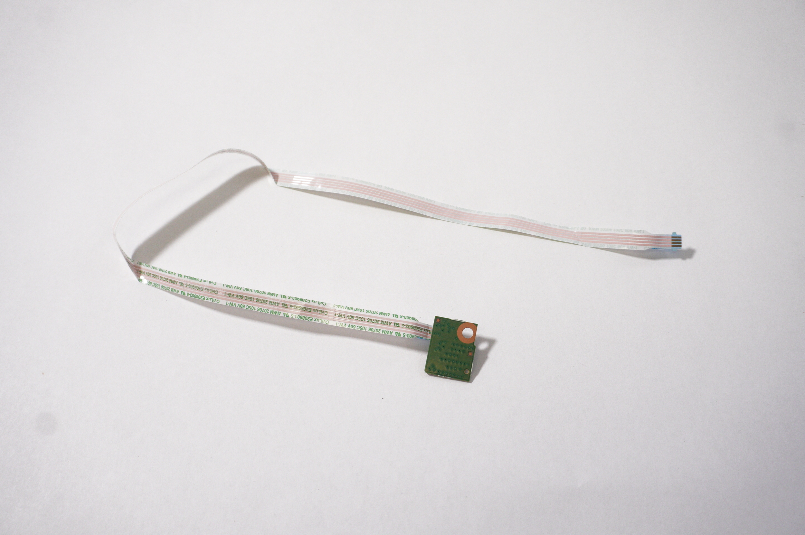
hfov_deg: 53.2
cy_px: 268
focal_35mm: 36
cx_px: 402
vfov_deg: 36.8
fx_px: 804
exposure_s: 1/200
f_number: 5.6
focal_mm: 24
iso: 1250
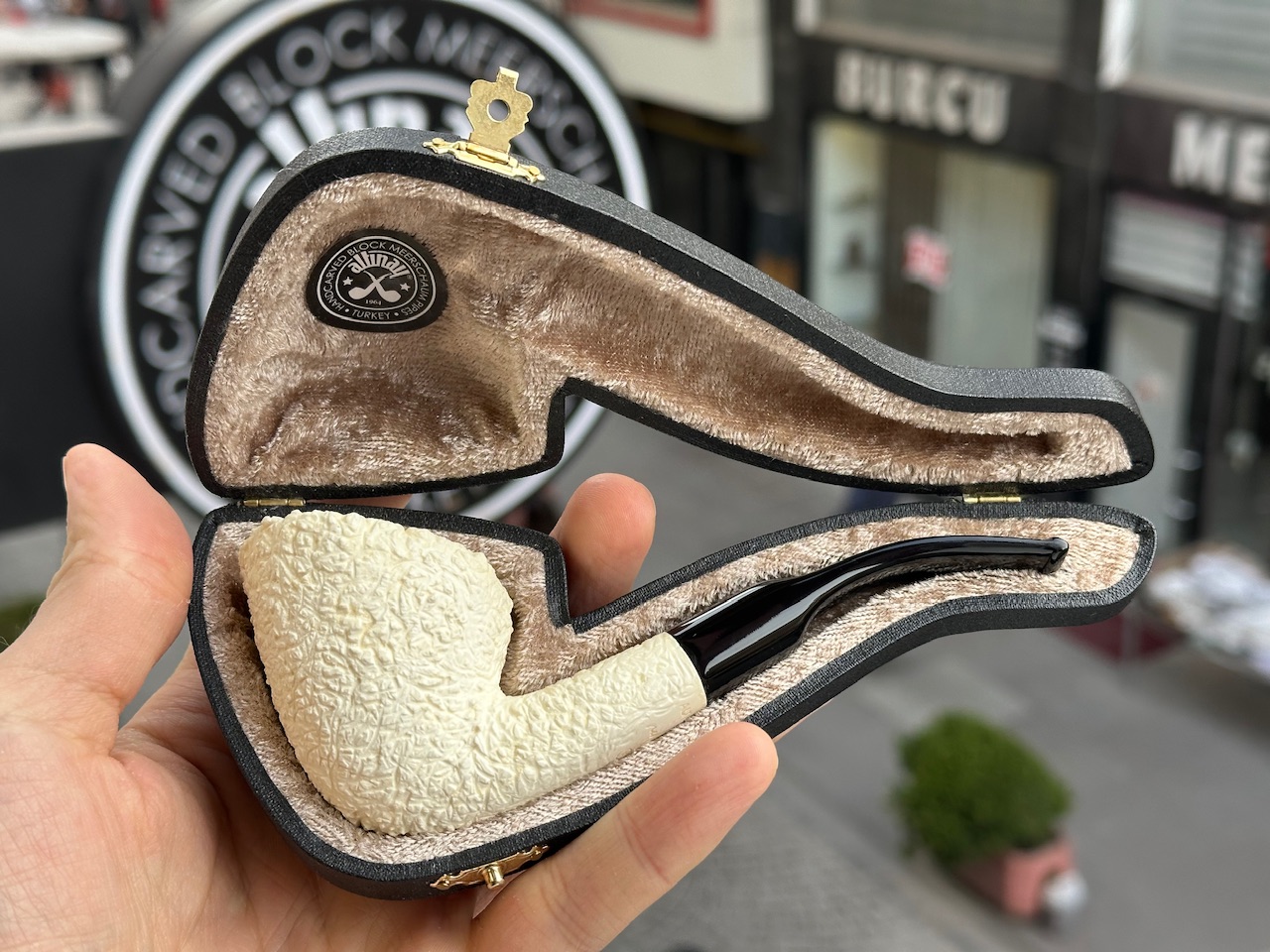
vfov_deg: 30.3
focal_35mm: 48
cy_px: 476
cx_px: 635
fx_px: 1761
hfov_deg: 39.7
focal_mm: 6.86
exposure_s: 1/321
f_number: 1.78
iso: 64
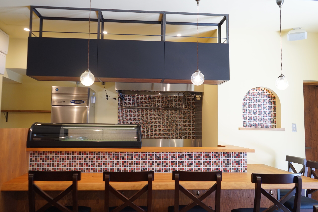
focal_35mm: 30
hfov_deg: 61.9
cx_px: 159
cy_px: 106
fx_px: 265
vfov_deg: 43.6
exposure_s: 1/60
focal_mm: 30
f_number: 3.5
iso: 800
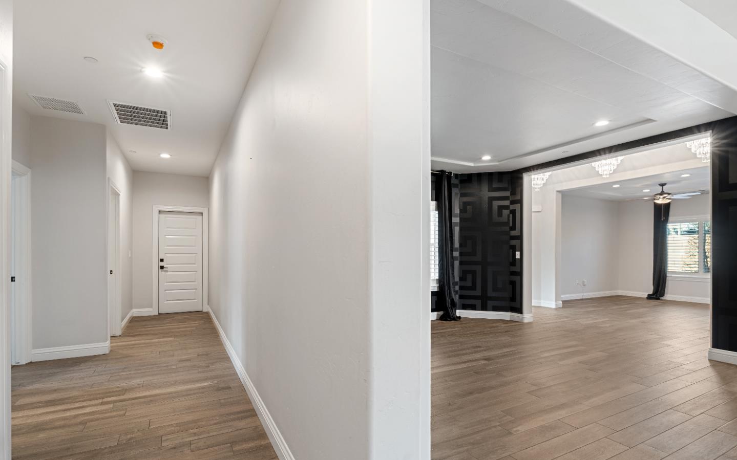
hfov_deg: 92.6
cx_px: 355
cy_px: 255
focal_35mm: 18
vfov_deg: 66.2
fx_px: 352
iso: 80
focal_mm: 11
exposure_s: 3.2
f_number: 8
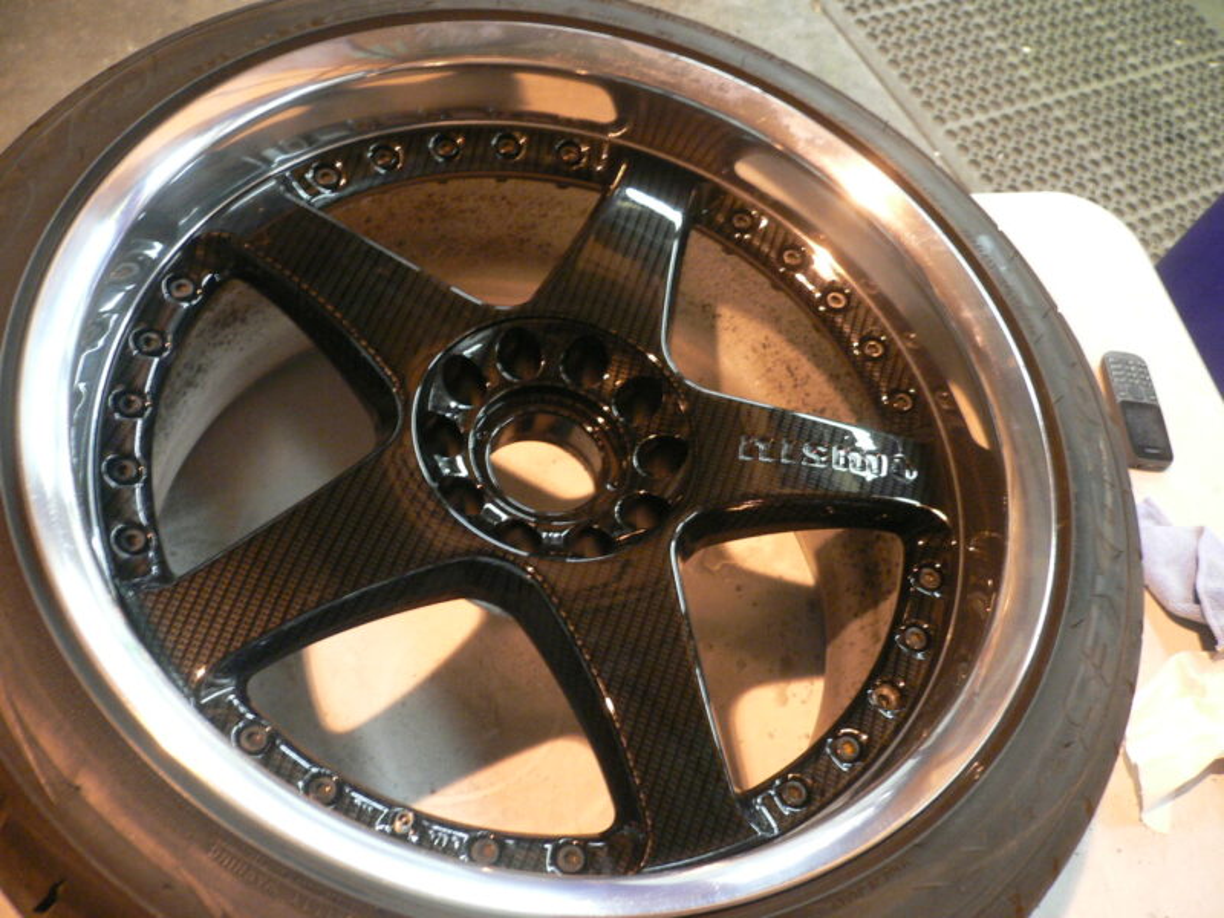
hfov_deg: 52.6
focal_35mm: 35
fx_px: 1238
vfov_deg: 40.7
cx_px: 612
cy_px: 459
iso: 200
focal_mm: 5.8
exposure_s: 1/10
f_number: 2.8
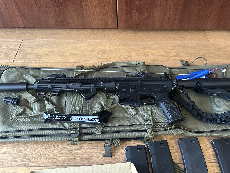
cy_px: 84
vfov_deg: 46.8
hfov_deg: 59.7
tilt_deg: -51.6
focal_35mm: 30
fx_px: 199
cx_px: 133
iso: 800
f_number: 1.78
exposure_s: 1/50
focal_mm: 6.86
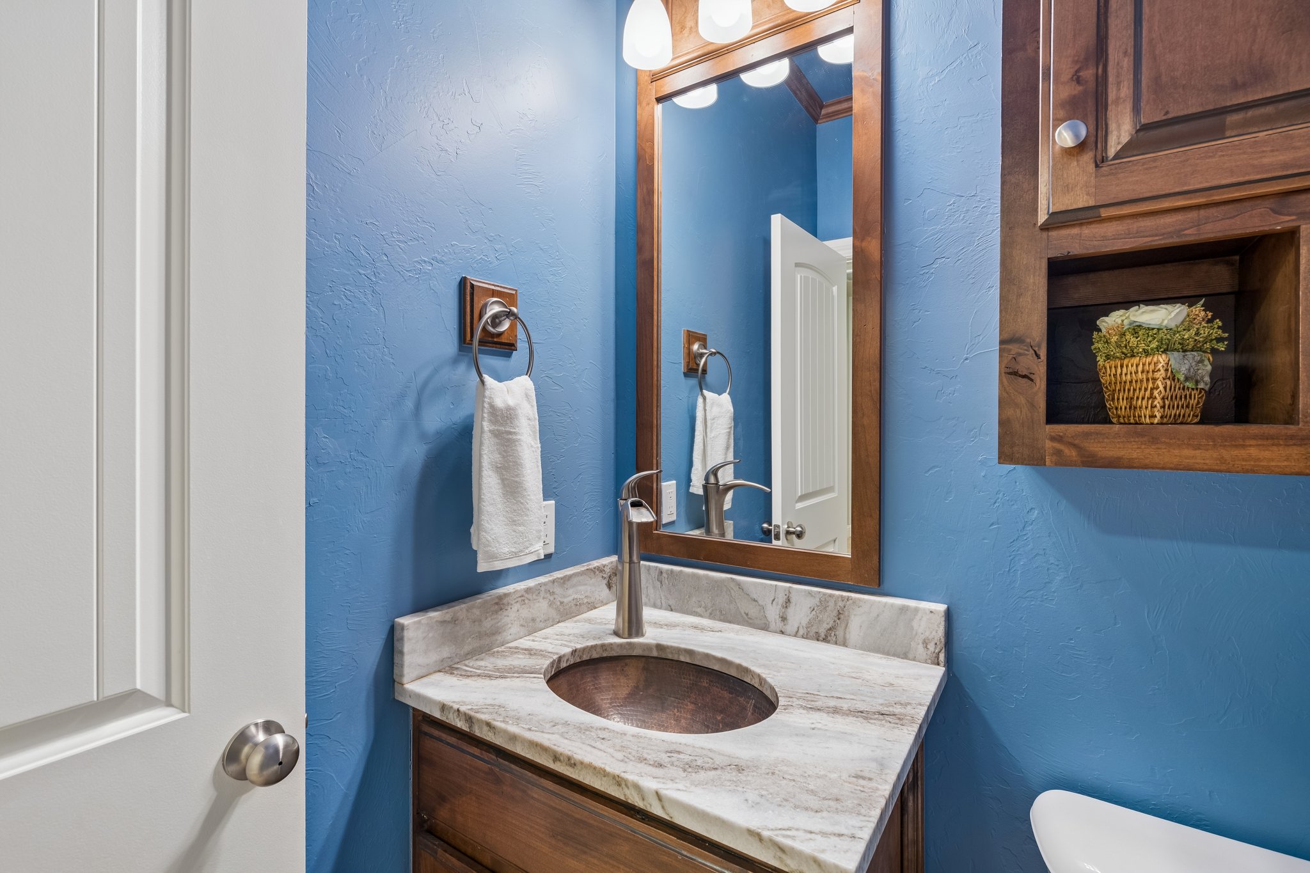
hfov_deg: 96.7
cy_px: 436
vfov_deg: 73.7
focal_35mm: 16
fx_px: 582
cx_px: 655
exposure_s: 1/2.5
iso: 200
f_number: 8
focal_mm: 16
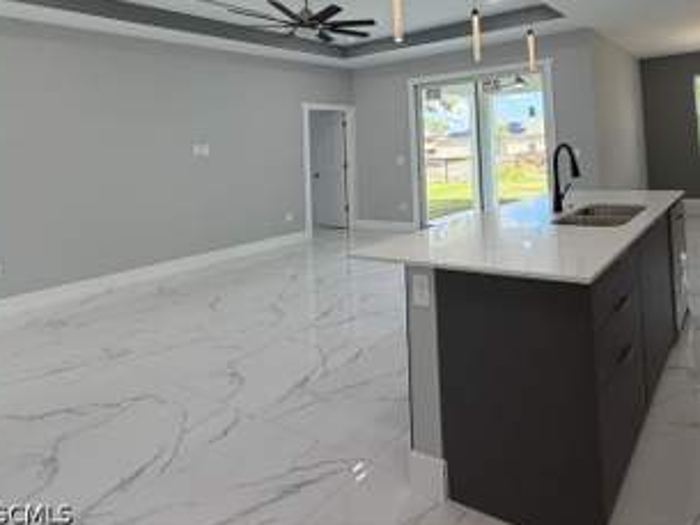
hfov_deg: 71.4
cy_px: 119
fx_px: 445
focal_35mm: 22
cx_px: 521
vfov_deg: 57.4
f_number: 2.2
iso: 125
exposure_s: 1/120
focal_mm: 2.22
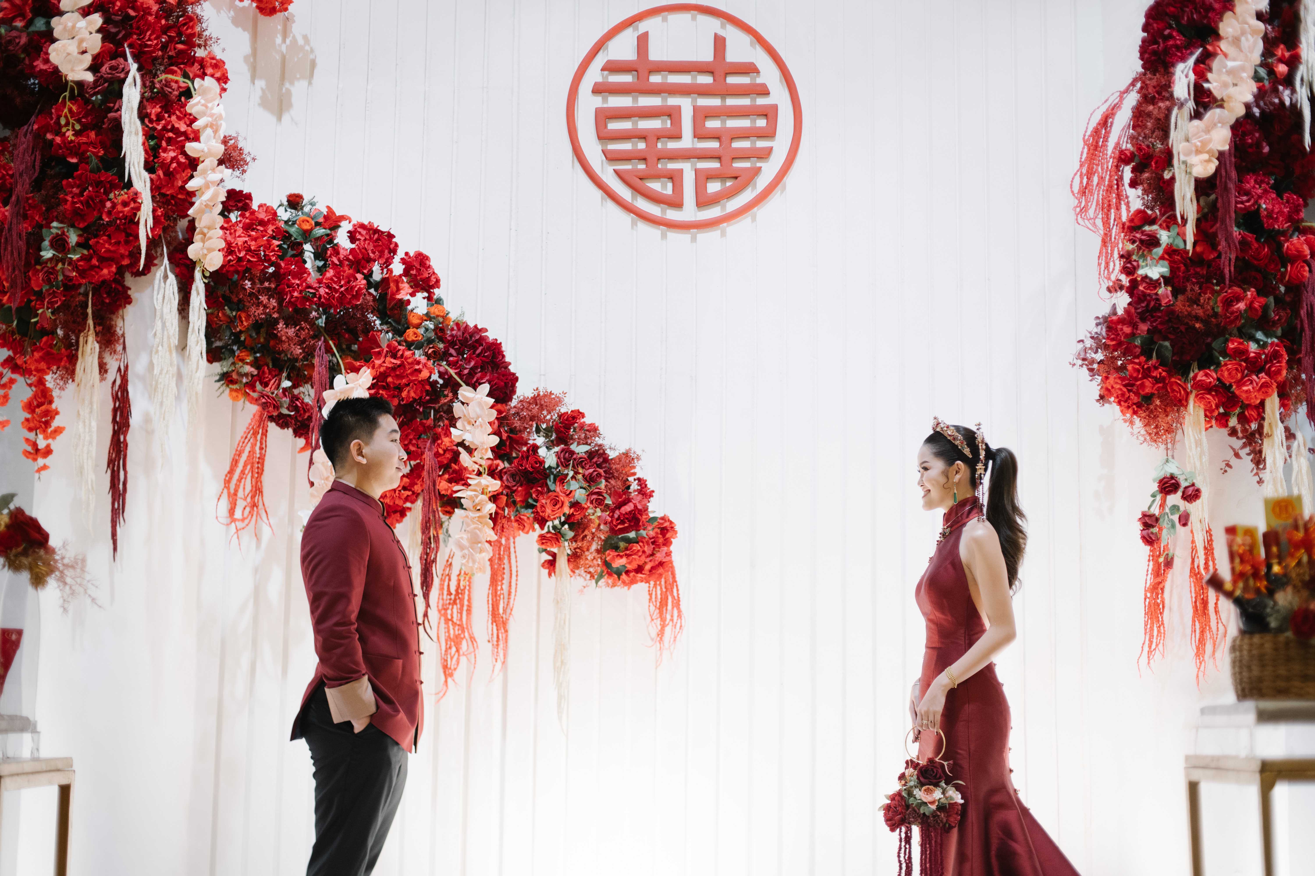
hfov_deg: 54.4
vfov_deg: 37.9
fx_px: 1278
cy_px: 438
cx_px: 658
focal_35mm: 35
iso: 800
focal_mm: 35
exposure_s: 1/180
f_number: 2.4
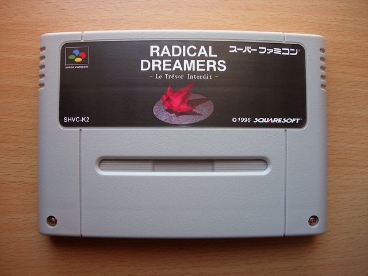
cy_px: 138
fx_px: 404
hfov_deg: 49.0
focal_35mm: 38
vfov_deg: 37.7
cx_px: 184
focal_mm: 7.8
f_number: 2.8
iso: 64
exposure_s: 1/31
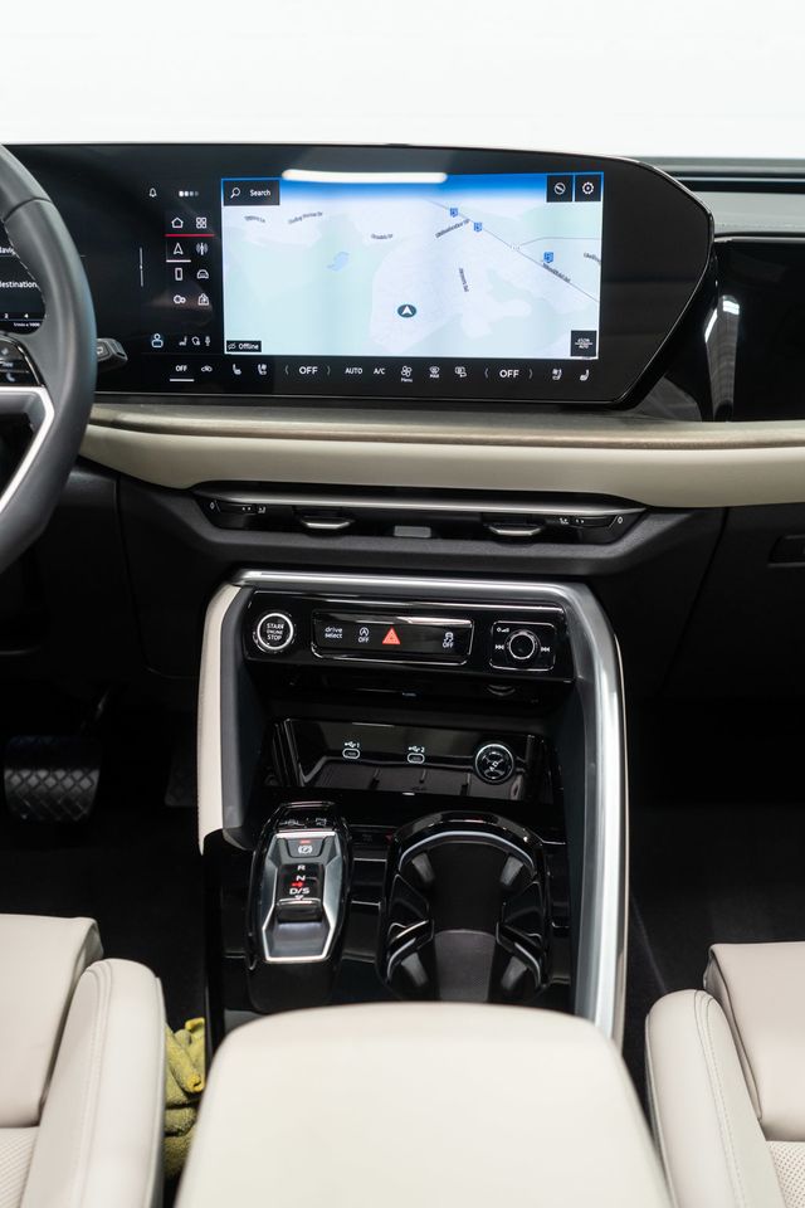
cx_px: 402
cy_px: 604
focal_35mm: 42
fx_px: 1409
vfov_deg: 46.4
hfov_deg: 31.9
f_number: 3.2
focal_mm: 28
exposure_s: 1/50
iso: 640
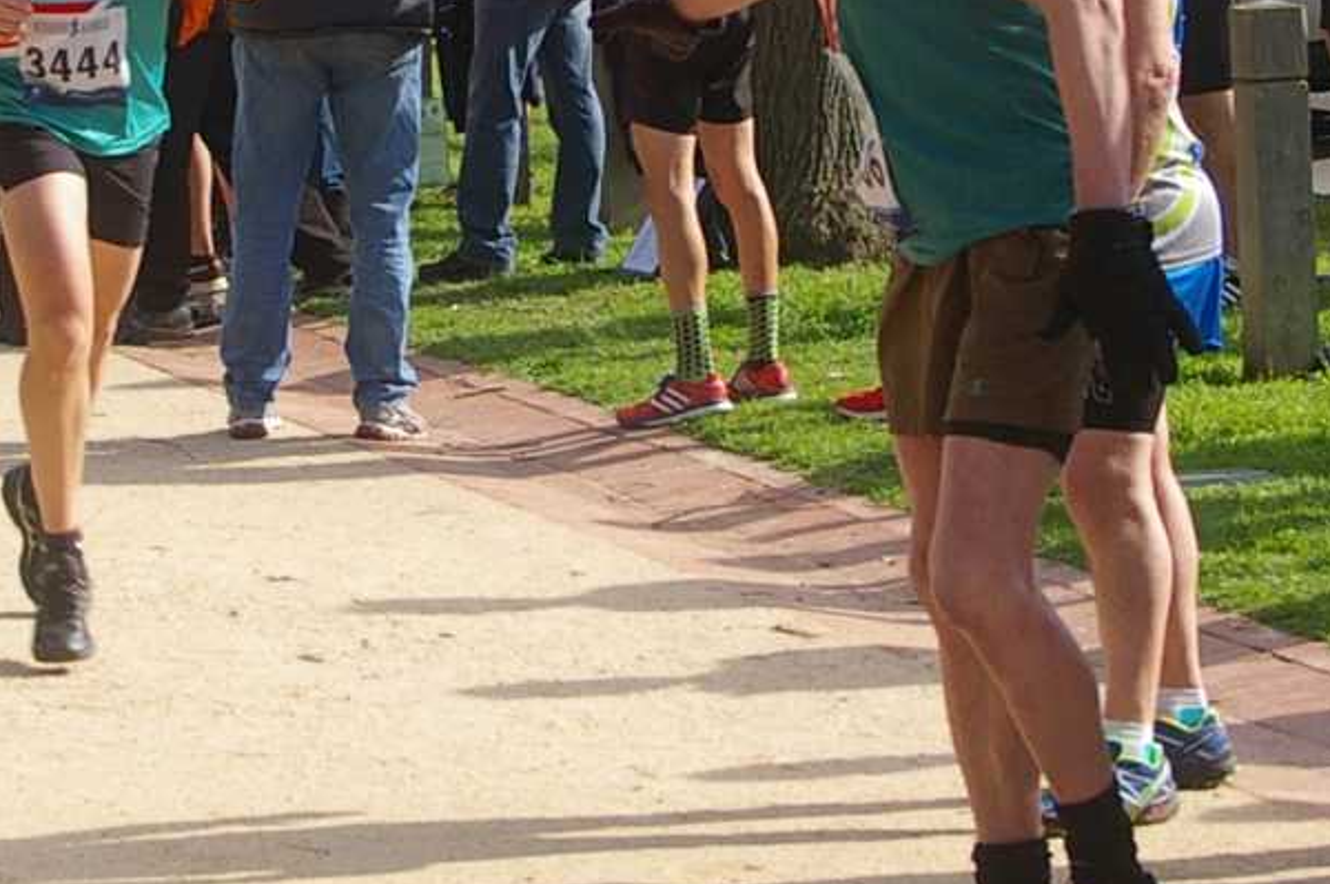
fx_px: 5094
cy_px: 195
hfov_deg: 14.9
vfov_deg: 9.9
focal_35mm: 138
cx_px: 767
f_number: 8
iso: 200
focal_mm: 34
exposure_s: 1/250
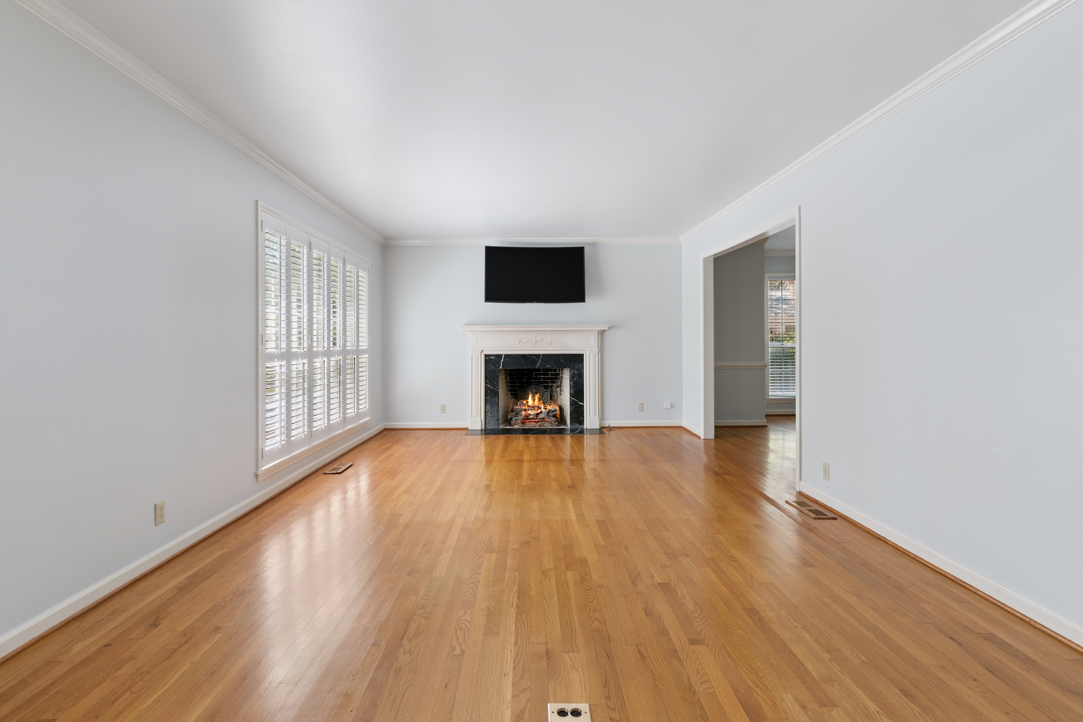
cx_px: 542
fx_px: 511
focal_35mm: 17
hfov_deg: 93.3
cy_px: 361
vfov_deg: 70.5
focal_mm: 17
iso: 250
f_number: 8
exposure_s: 1/8
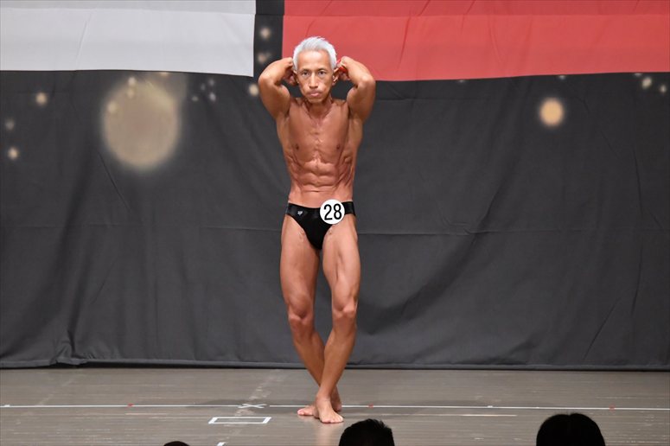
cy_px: 223
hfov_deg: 8.6
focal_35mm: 240
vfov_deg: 5.7
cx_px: 335
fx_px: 4465
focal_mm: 160
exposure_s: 1/400
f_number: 5.6
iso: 6400
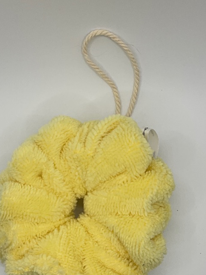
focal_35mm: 58
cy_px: 193
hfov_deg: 25.2
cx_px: 100
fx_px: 460
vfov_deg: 32.8
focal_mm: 3
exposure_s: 1/383
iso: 25
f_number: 1.8
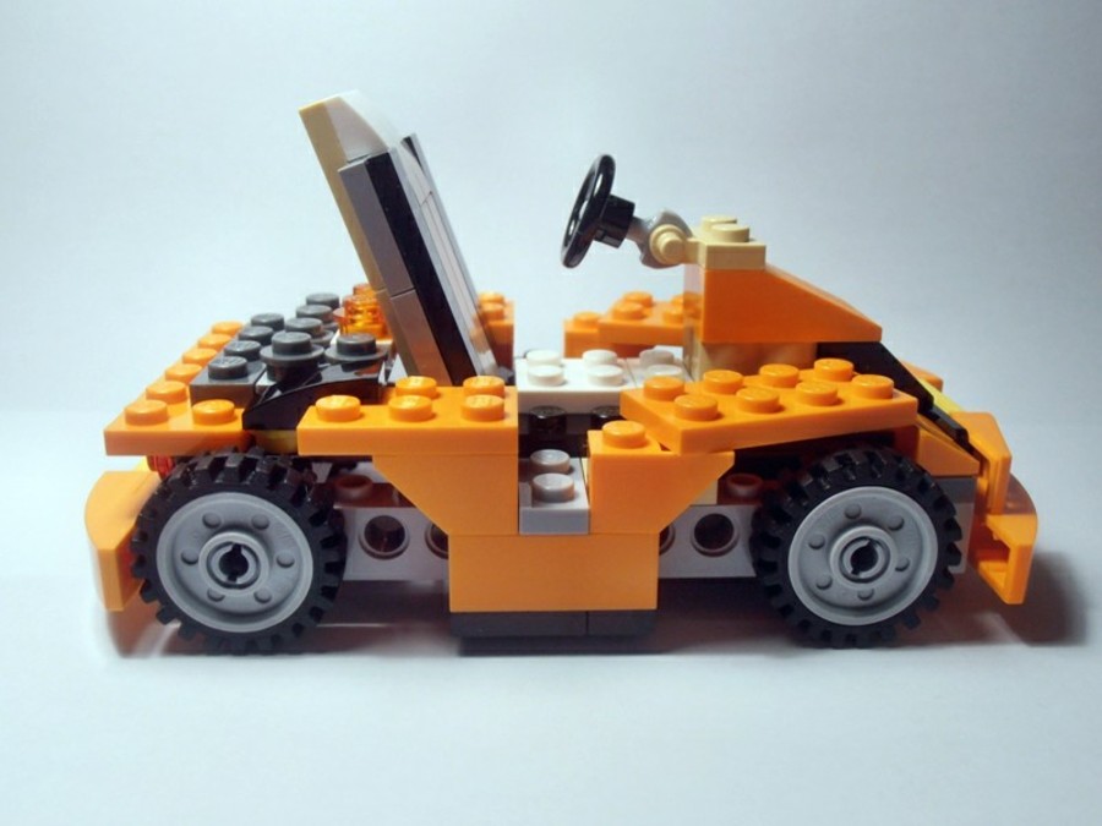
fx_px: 1178
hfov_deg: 50.1
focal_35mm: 37
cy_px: 413
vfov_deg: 38.7
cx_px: 551
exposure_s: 1/40
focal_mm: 6.61
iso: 80
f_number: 3.9
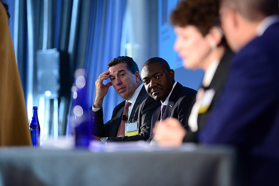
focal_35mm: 200
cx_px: 140
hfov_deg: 10.3
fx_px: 1550
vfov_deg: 6.9
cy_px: 93
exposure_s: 1/200
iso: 4000
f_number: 2.8
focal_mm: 200
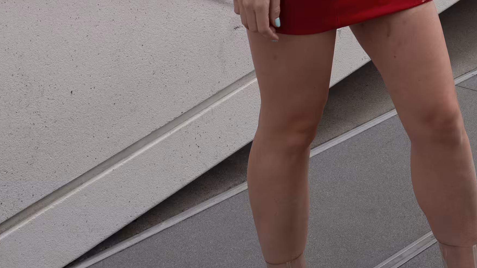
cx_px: 499
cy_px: -254
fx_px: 1265
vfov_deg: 11.1
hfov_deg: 20.5
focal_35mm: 100
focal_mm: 28
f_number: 6.3
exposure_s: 1/1000
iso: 400
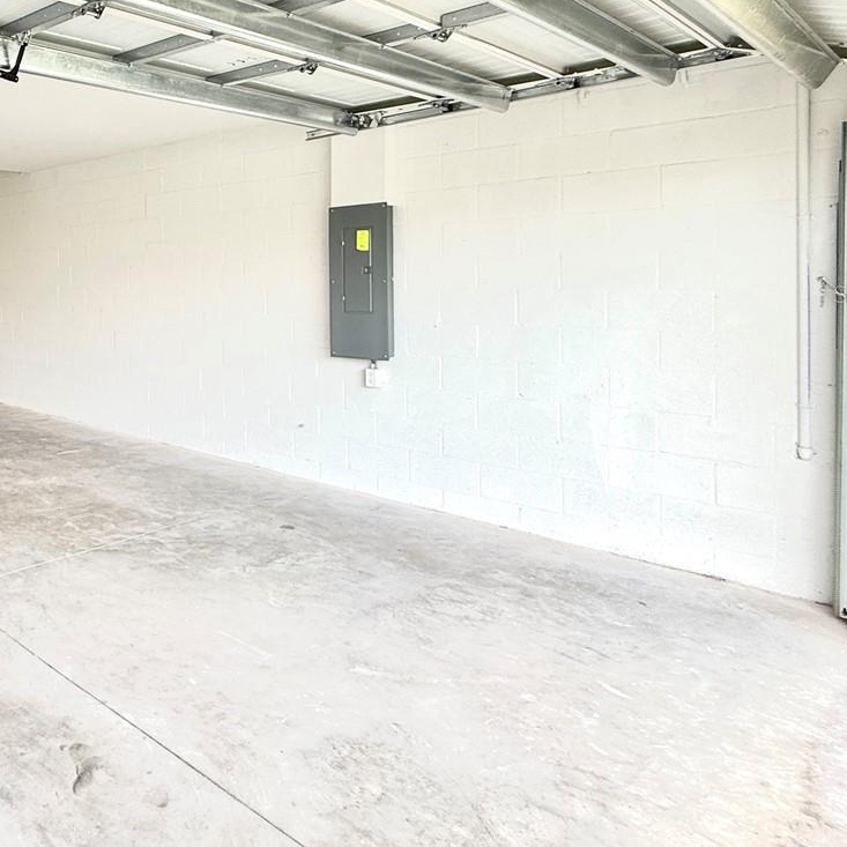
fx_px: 747
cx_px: 18
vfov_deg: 58.0
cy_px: 294
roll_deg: +1.7
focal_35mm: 27
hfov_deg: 49.4
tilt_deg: -0.9
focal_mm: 2.22
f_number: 2.2
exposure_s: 1/217
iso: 64
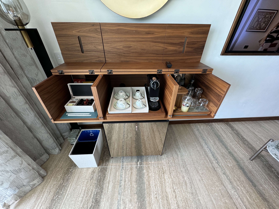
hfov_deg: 102.1
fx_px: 113
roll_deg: -1.4
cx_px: 140
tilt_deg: -35.5
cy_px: 104
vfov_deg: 85.7
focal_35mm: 14
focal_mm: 2.22
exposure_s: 1/120
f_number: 2.2
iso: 125
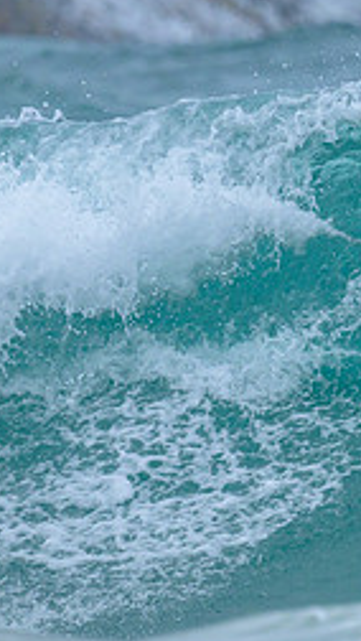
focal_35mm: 2653
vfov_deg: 0.8
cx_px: 642
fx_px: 45087
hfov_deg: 0.5
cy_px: 278
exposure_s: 1/3200
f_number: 6.3
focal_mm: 800
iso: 640
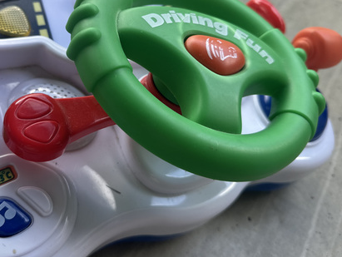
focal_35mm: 35
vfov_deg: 40.3
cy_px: 86
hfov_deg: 51.5
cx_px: 110
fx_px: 346
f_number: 1.78
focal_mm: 6.86
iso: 64
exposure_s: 1/200
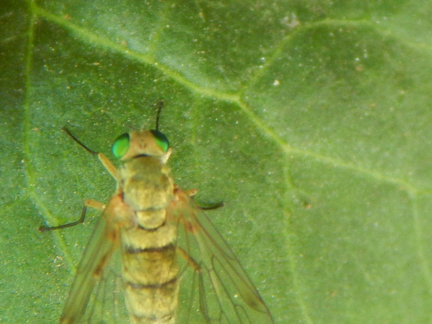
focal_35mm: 171
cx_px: 192
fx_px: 2134
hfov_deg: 11.6
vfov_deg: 8.7
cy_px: 231
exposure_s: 1/30
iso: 200
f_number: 4.4
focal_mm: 16.6
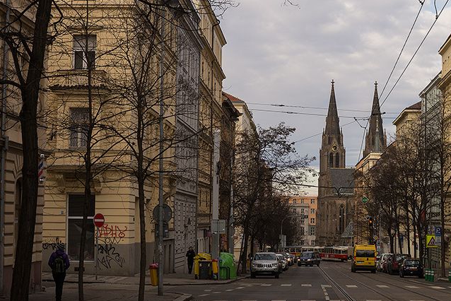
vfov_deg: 14.6
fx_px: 1178
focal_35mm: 94
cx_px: 329
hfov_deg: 21.5
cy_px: 135
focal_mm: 50
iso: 250
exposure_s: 1/125
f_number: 13
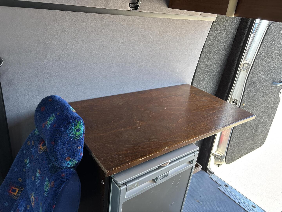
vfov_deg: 53.1
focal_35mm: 26
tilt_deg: -23.9
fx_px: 212
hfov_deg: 67.3
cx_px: 141
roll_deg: -7.1
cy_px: 106
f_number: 1.6
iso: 100
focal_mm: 5.96
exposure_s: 1/121
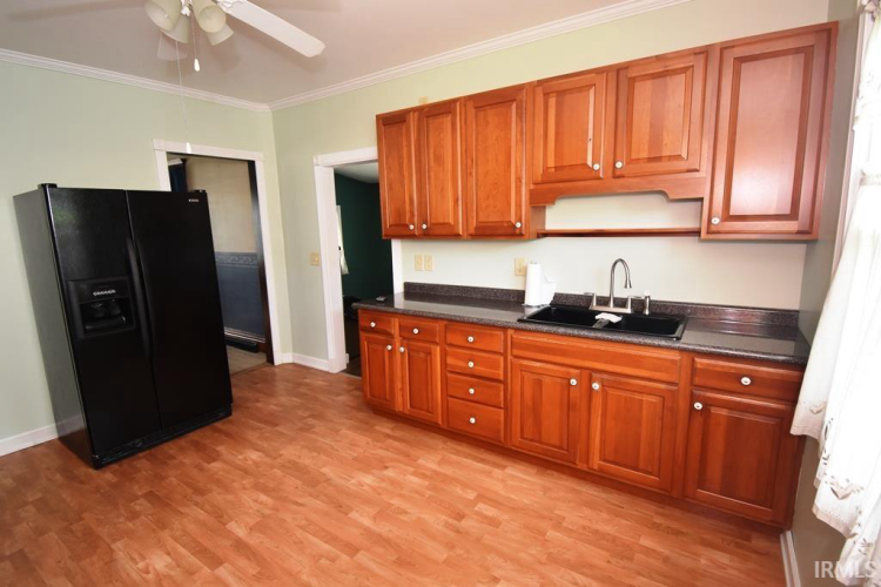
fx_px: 404
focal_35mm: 16
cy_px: 294
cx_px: 440
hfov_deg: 95.0
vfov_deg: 72.1
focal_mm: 11
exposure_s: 1/60
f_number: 4.8
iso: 900
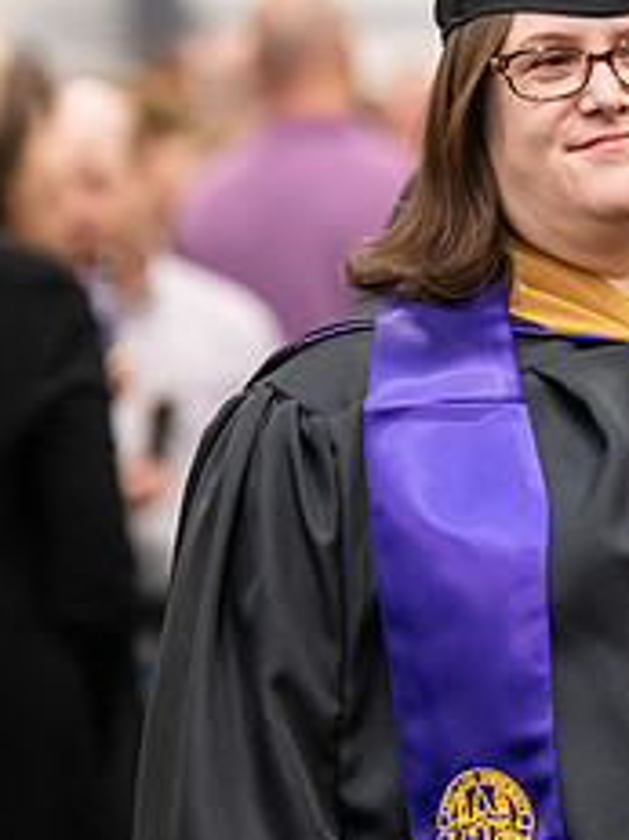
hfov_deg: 4.4
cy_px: 289
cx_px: 633
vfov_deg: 5.9
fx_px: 8197
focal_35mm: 338
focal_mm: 140
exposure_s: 1/200
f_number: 3.2
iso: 3200
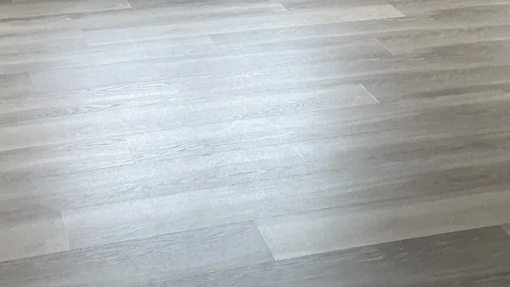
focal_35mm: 79
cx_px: 333
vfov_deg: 14.7
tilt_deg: -14.2
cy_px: -69
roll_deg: -1.1
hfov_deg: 26.7
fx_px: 1068
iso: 50
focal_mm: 3
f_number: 1.8
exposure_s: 1/100
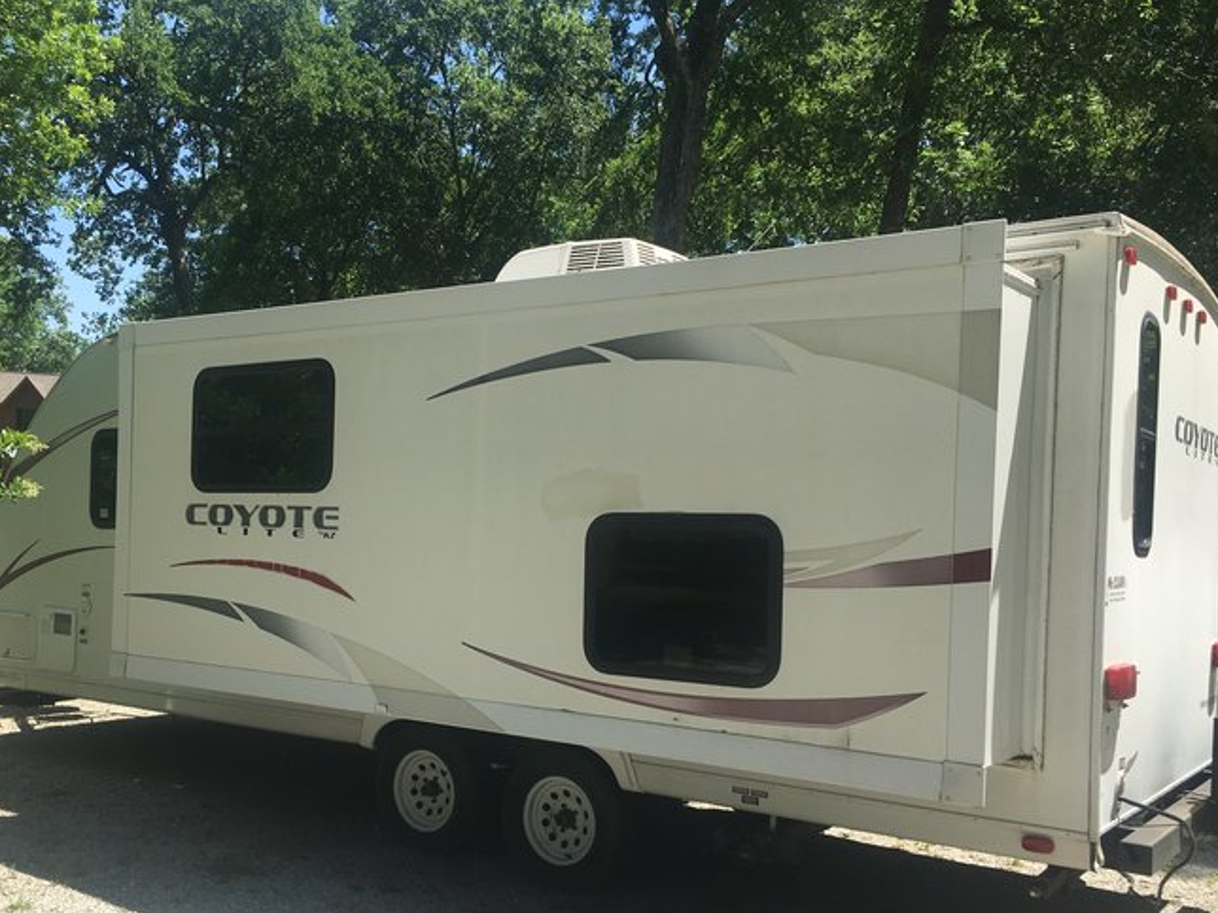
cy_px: 546
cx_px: 520
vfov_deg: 39.5
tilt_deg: -2.5
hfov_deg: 51.2
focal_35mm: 36
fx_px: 1267
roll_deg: -2.8
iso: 25
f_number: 2.2
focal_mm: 4.15
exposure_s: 1/986
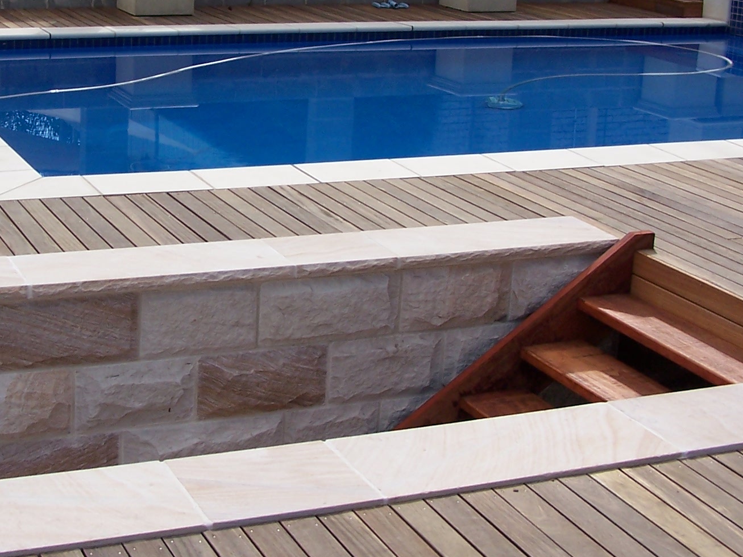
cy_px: 177
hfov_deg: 28.6
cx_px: 209
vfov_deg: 21.8
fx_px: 1438
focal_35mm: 67
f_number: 4
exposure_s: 1/500
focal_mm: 6.3
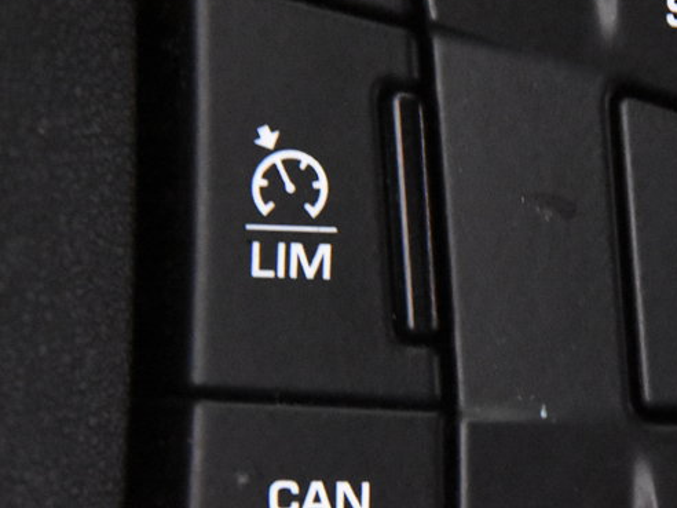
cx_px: 627
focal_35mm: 210
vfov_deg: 7.1
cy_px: 240
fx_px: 4107
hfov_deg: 9.4
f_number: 4
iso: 12800
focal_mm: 70
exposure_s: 1/60
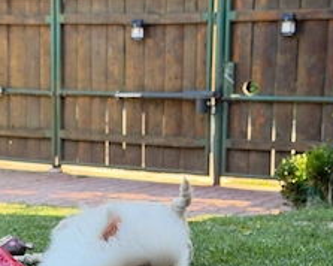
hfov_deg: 22.8
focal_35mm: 84
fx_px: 827
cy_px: 235
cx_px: 164
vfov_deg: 18.0
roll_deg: -0.8
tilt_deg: -12.6
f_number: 1.78
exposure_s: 1/172
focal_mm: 6.76
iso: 64
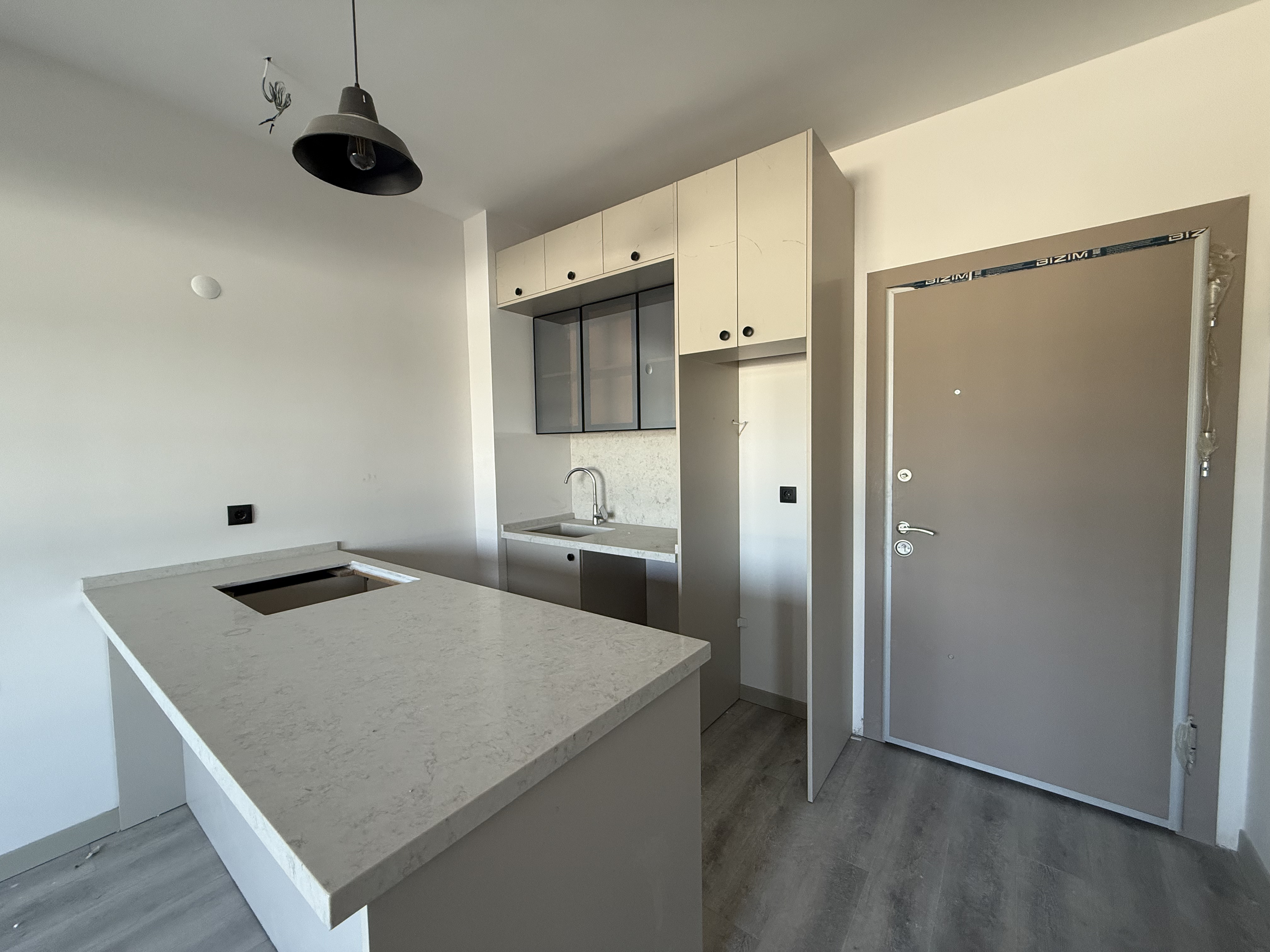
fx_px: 514
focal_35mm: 14
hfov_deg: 102.1
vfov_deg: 85.7
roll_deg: +1.8
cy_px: 476
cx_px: 635
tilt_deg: -3.8
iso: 200
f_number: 2.2
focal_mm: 2.22
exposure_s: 1/99
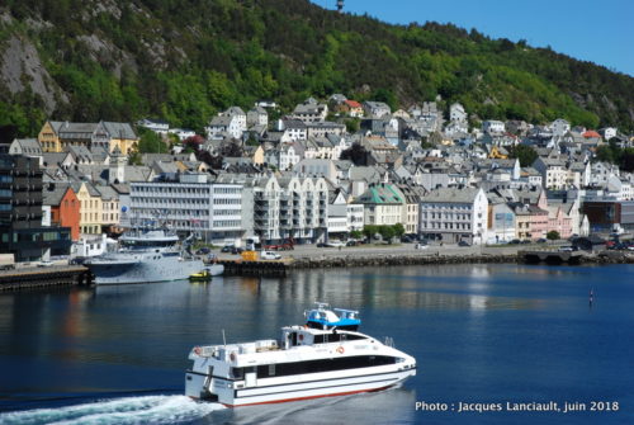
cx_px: 317
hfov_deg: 24.6
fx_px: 1455
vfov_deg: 16.6
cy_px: 212
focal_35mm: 82
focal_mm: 55
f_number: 16
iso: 100
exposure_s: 1/100
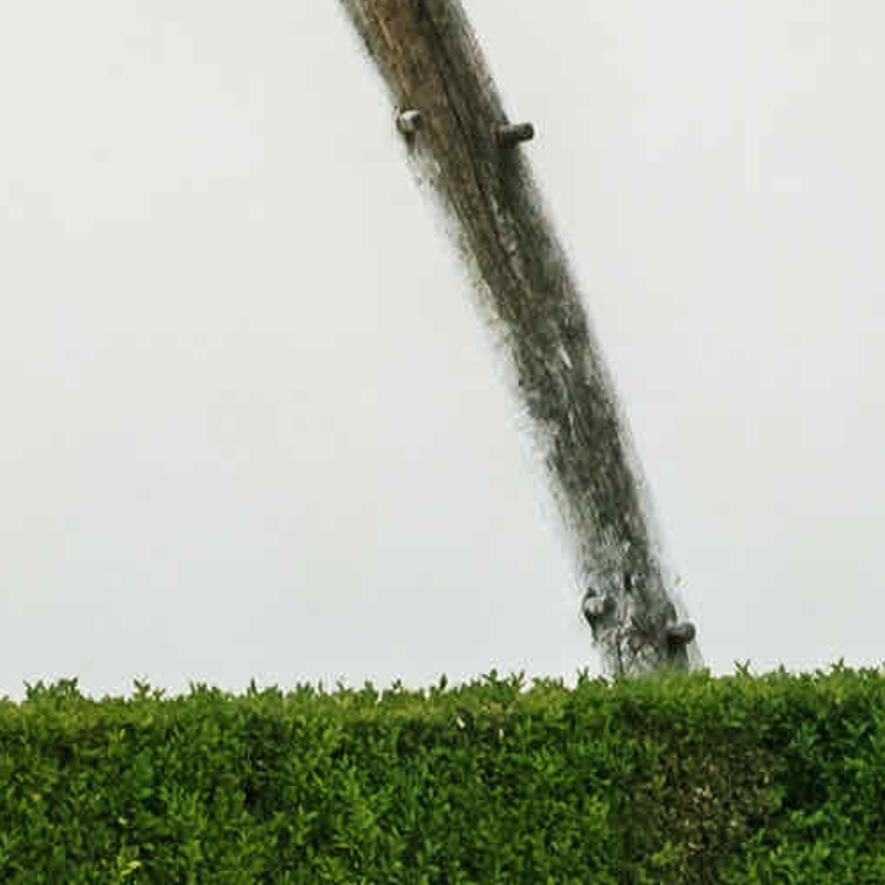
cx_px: 1604
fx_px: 11570
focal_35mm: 400
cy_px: -978
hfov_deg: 4.3
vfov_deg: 4.3
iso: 500
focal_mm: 40
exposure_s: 1/640
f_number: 9
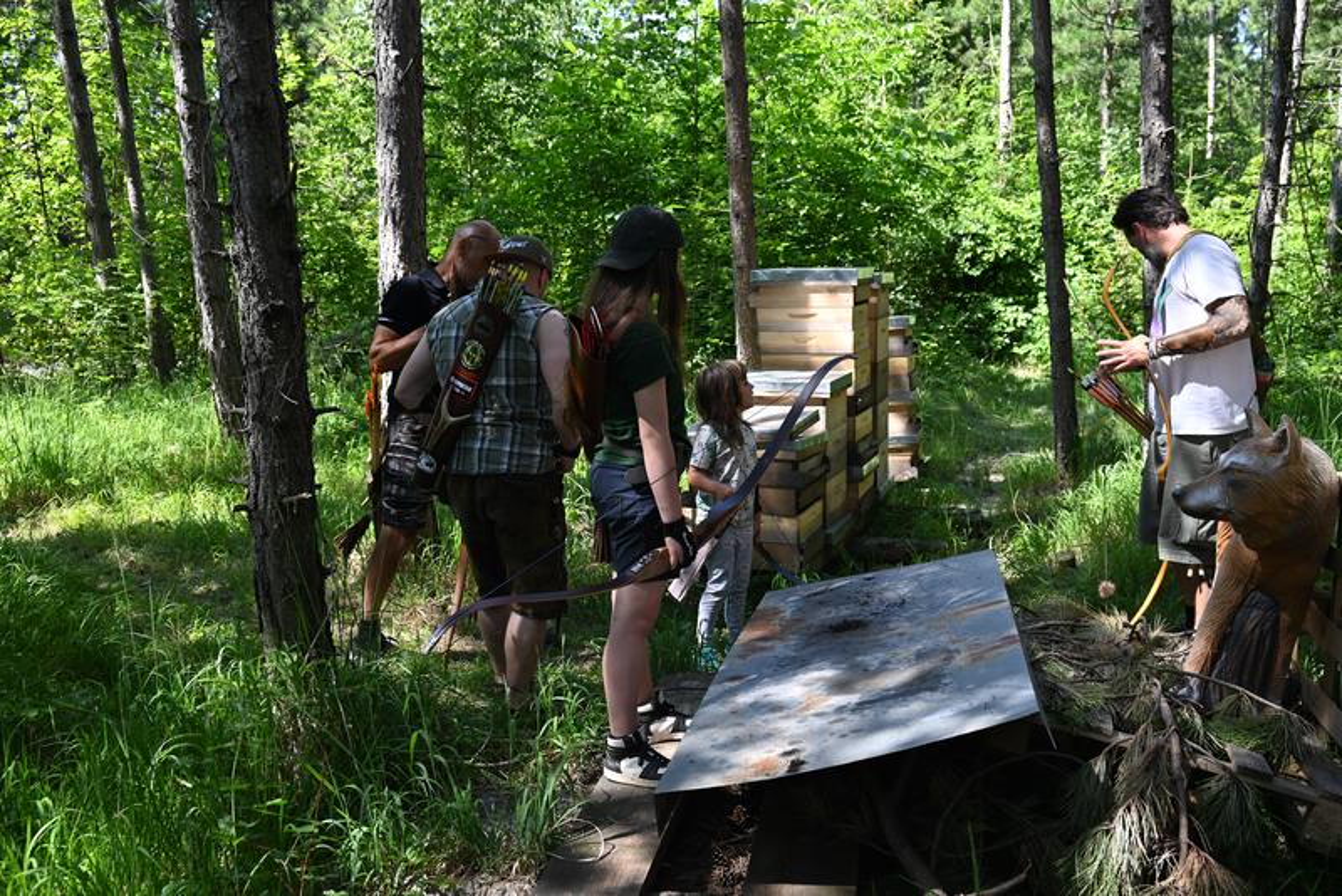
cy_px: 448
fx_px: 1268
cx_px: 671
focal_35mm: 34
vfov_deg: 38.9
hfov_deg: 55.8
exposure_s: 1/250
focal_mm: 34
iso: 250
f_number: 5
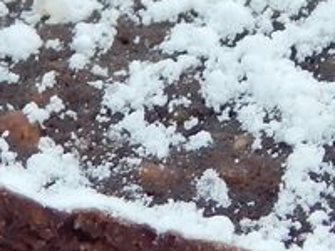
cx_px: -3
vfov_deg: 3.4
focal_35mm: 442
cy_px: 223
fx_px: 4278
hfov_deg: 4.5
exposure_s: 1/250
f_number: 4.1
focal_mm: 12.3
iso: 220
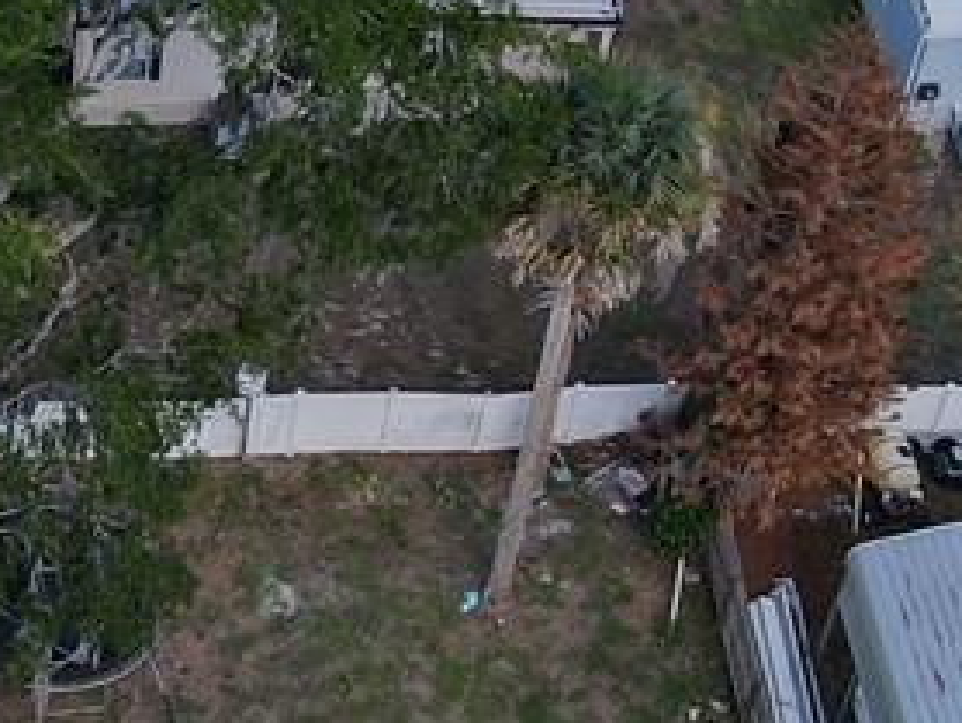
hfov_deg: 13.8
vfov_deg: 10.7
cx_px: -256
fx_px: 3838
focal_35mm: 138
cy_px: 93
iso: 100
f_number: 2.8
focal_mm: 4.5
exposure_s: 1/400
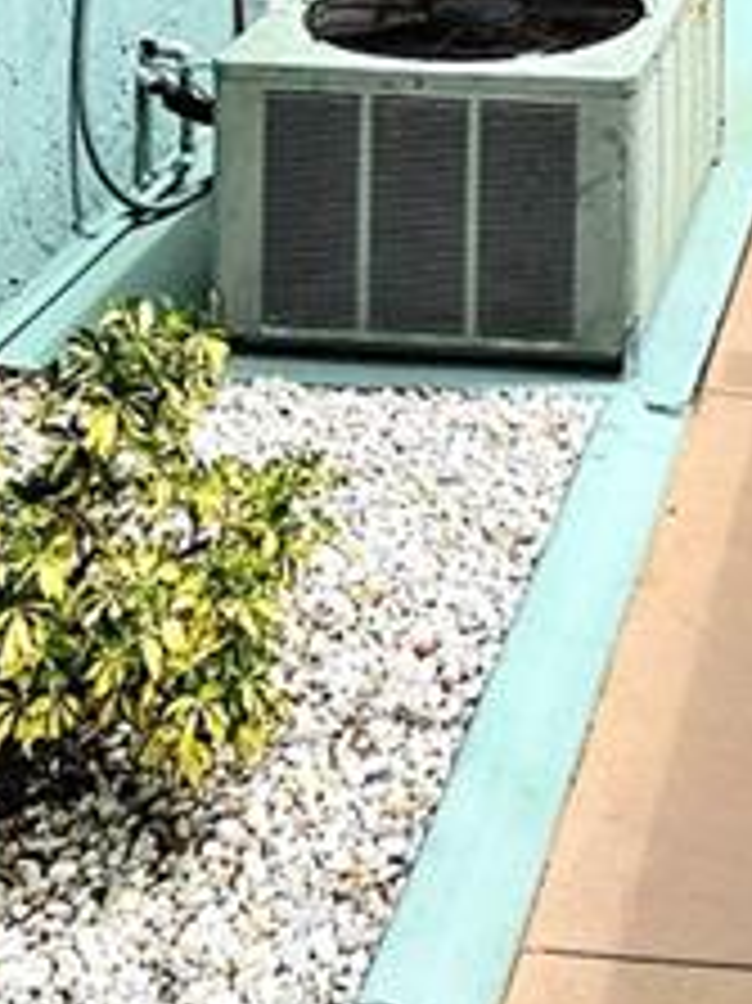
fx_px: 2030
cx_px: 878
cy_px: -590
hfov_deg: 19.8
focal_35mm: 70
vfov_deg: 21.9
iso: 50
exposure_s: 1/10000
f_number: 2.2
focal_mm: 2.2
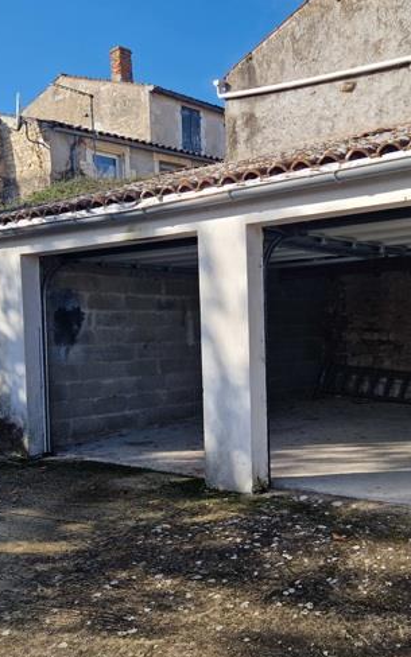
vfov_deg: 49.2
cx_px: 282
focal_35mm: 40
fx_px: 717
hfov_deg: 31.7
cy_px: 359
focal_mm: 5.4
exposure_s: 1/1120
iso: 50
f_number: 1.8
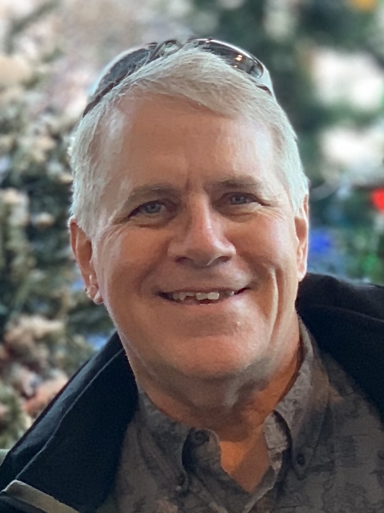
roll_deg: -1.7
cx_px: 192
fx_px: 769
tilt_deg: -4.8
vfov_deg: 36.8
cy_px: 256
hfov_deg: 28.0
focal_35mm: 52
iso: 125
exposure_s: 1/60
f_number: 2.4
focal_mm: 6
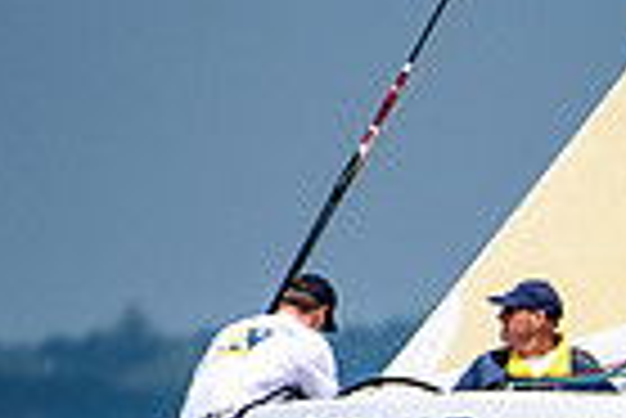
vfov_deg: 0.6
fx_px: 43587
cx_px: 1207
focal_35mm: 2504
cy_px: 645
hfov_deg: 0.8
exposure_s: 1/3200
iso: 400
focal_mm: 400
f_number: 5
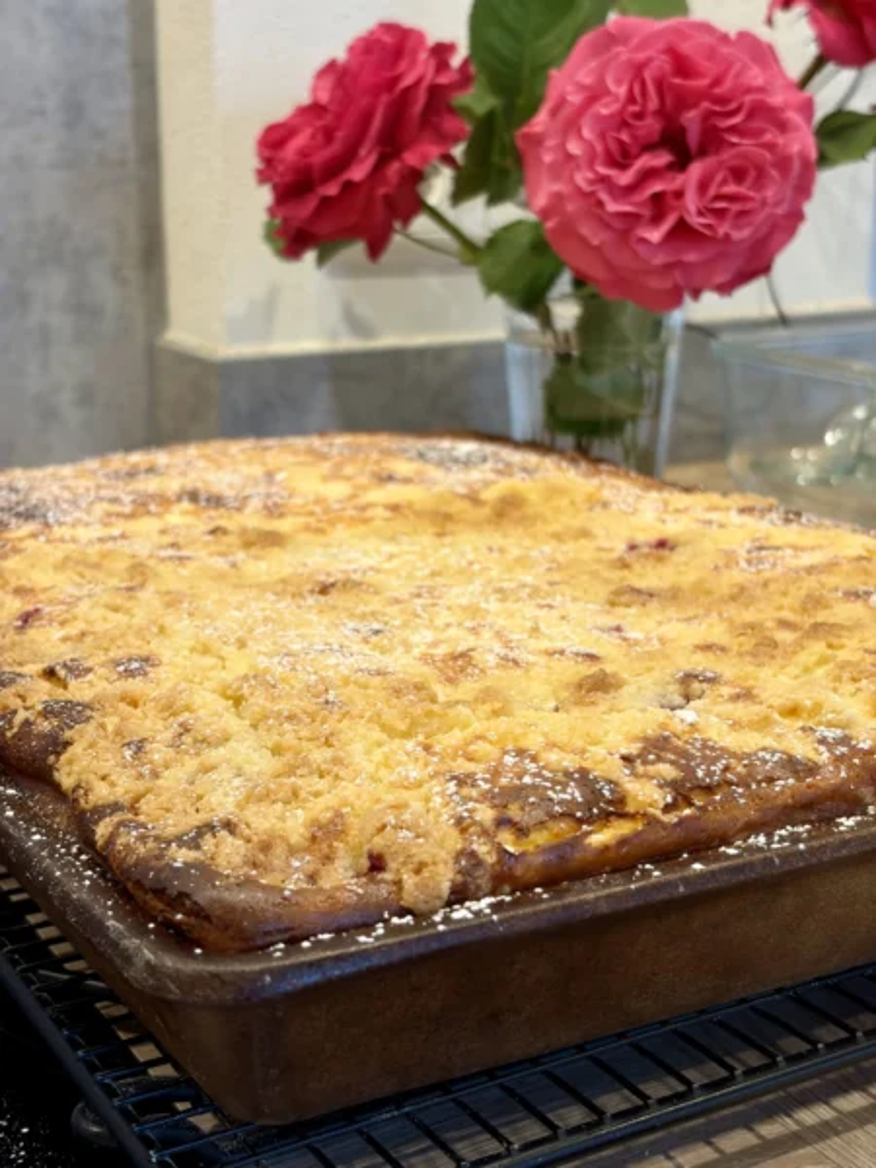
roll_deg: +0.3
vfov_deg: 36.8
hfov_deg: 28.0
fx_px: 1755
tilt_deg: -14.0
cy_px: 584
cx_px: 438
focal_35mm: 52
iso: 25
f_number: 1.6
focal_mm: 5.96
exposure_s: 1/50
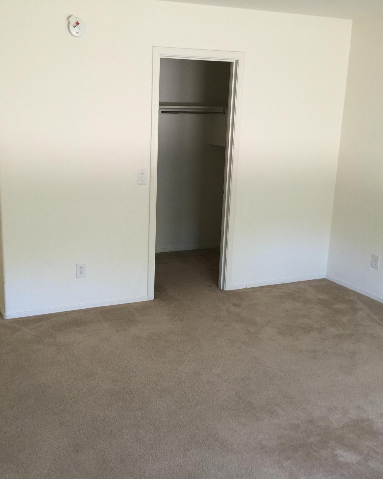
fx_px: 538
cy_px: 240
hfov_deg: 39.1
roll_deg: -0.4
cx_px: 163
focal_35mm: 38
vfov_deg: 47.9
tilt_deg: -14.7
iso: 50
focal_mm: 4.15
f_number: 2.2
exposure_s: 1/15
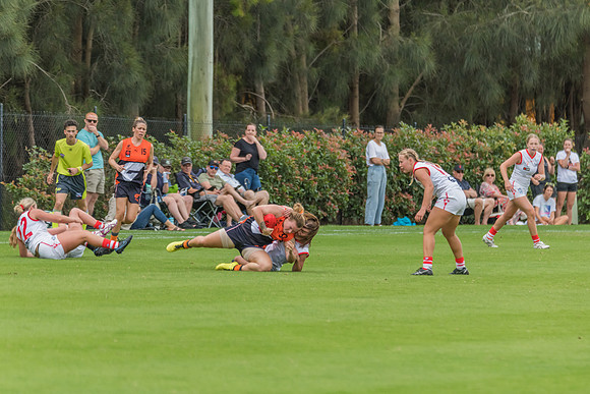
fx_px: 5670
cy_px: 176
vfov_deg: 4.0
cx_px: 283
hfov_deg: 6.0
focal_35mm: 346
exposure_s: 1/1600
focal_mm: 300
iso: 1000
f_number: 5.6
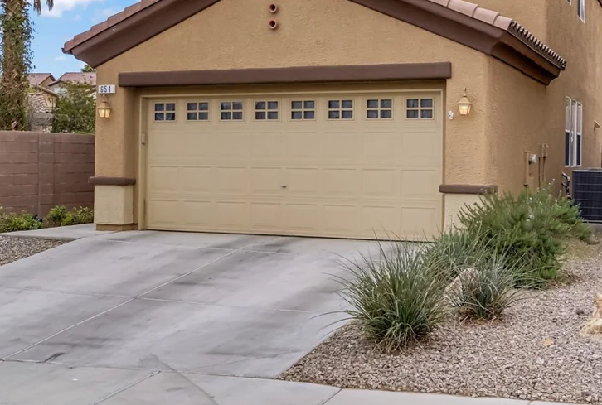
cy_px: 137
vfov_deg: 24.7
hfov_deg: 36.1
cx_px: 295
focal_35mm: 55
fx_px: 923
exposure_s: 1/100
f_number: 7.1
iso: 160
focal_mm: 26
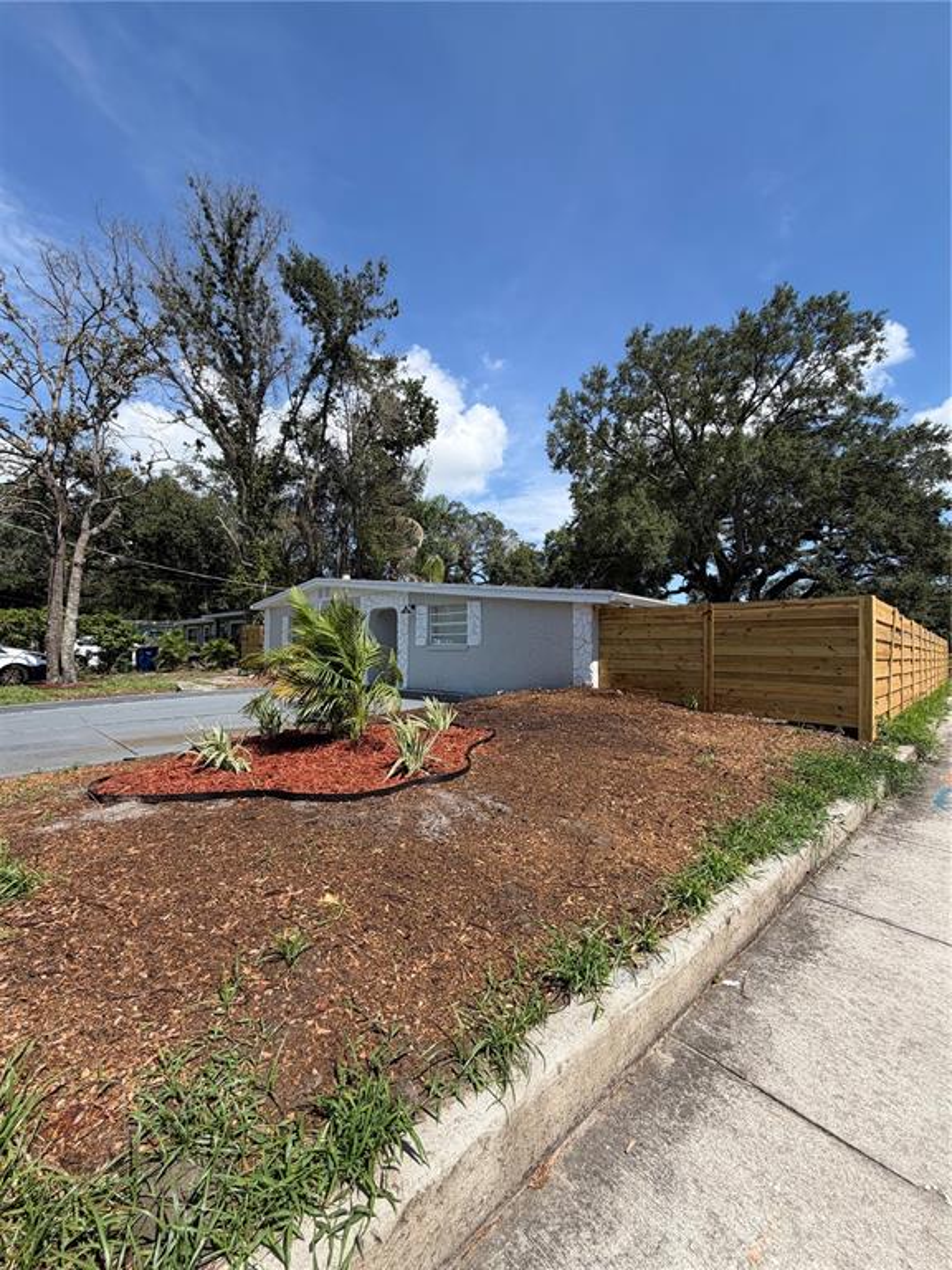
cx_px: 476
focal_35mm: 14
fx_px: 513
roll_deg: -1.5
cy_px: 635
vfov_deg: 102.1
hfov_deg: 85.7
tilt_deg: +2.6
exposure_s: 1/779
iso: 20
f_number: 2.2
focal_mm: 2.22
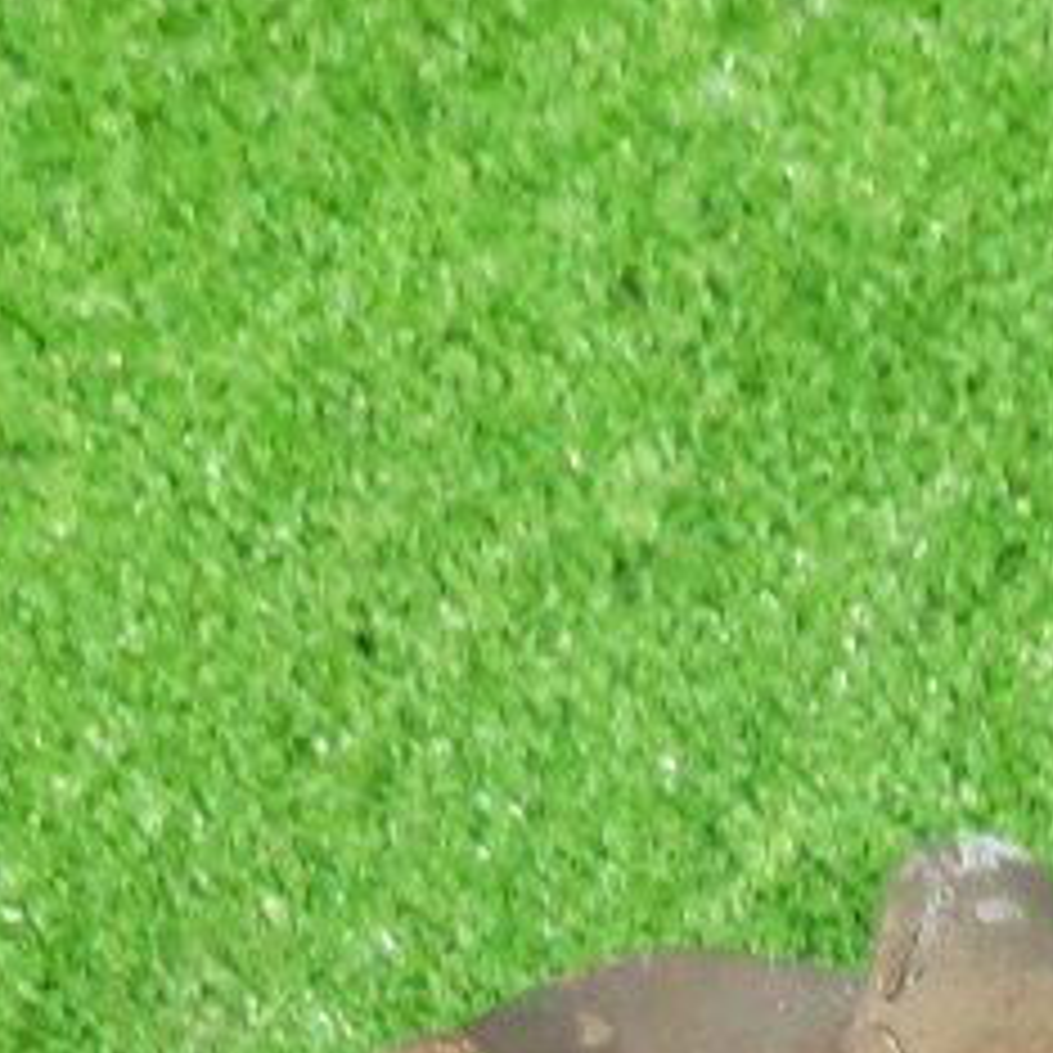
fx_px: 4681
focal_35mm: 136
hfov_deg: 12.7
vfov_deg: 11.8
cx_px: 1084
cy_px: 1926
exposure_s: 1/33
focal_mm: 4.6
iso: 357
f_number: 2
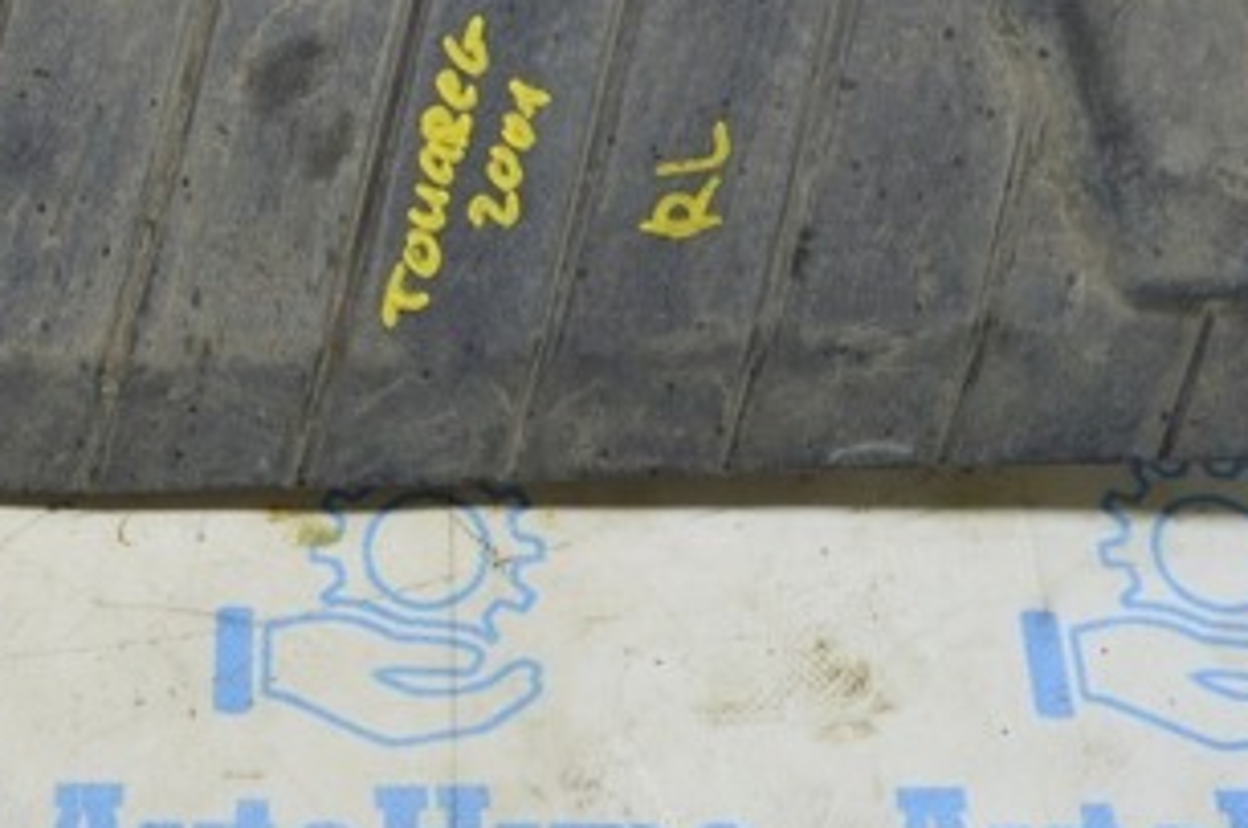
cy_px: -22
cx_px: 265
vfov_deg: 19.1
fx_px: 2388
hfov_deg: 28.7
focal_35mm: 69
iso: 400
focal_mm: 22
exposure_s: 1/20
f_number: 5.6
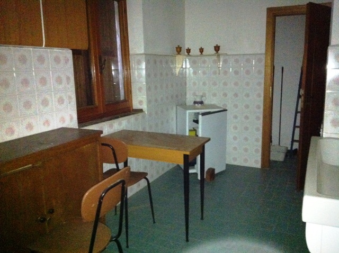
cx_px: 170
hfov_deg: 52.7
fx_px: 342
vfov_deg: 40.6
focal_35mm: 35
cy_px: 126
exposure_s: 1/15
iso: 1000
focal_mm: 3.85
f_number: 2.8
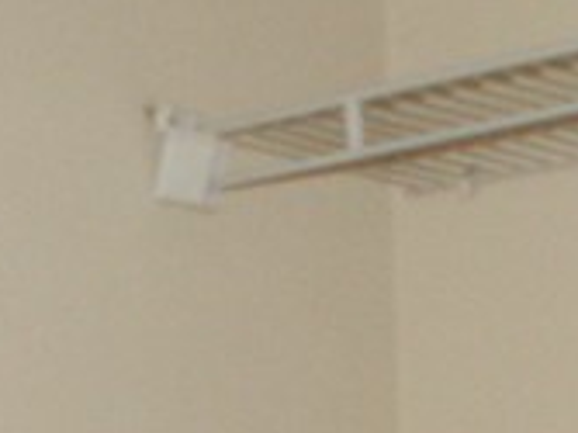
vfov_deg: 6.4
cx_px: 308
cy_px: 1212
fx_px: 3587
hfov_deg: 9.2
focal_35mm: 215
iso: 160
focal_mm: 5.86
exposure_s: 1/40
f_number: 2.8
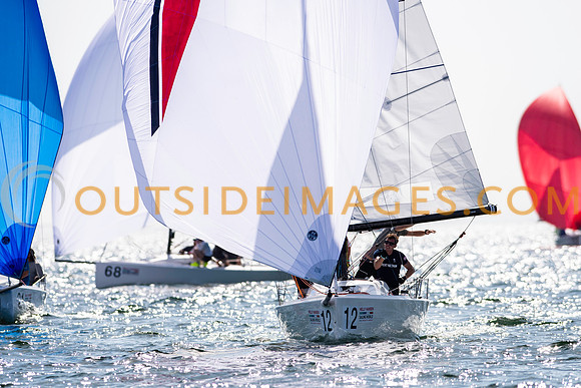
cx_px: 290
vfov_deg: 3.0
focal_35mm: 455
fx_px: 7337
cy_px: 194
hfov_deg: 4.5
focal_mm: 300
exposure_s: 1/5000
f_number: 5
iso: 200
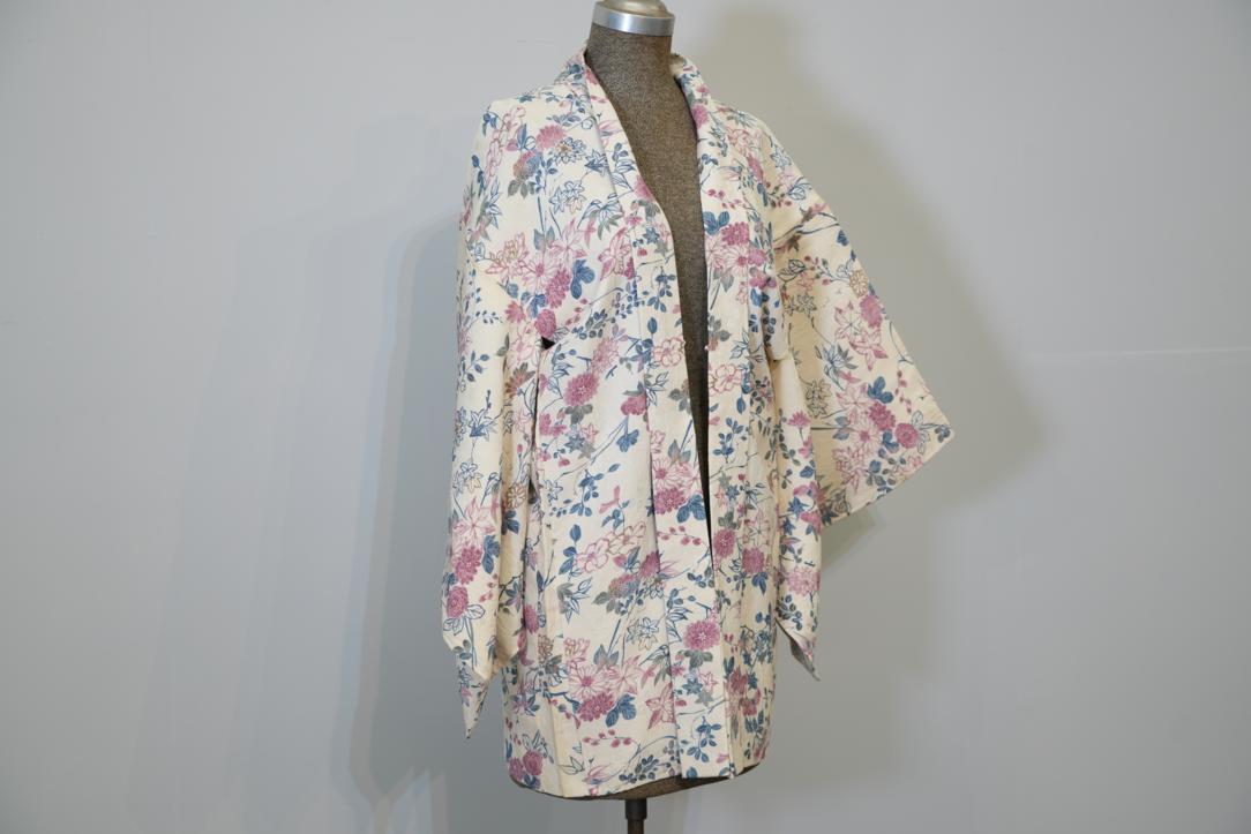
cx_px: 626
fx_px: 1981
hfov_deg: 35.0
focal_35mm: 57
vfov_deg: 23.8
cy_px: 417
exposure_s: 1/60
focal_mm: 57
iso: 400
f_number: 4
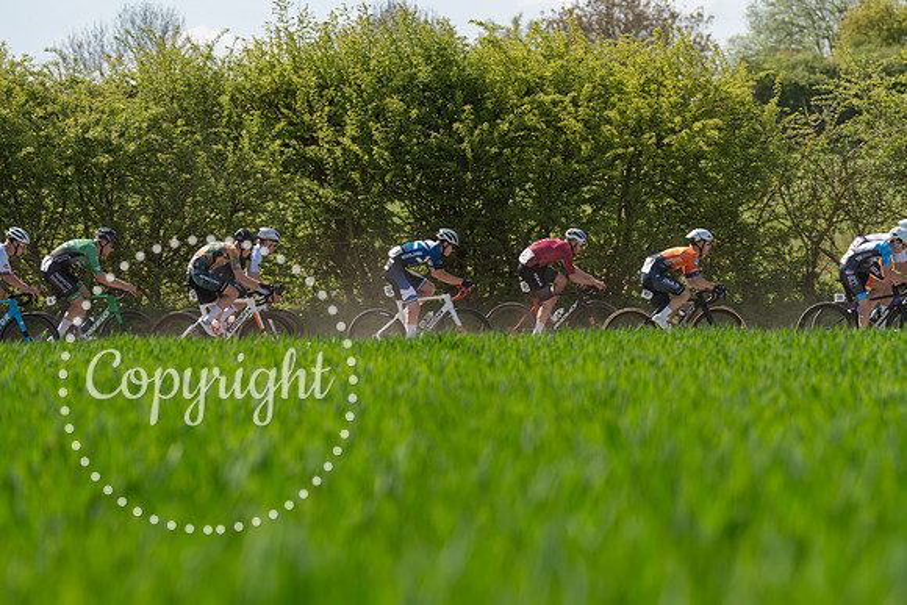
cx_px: 454
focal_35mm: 200
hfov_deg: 10.3
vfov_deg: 6.9
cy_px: 302
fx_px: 5040
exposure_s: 1/1000
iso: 250
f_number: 5.6
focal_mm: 200
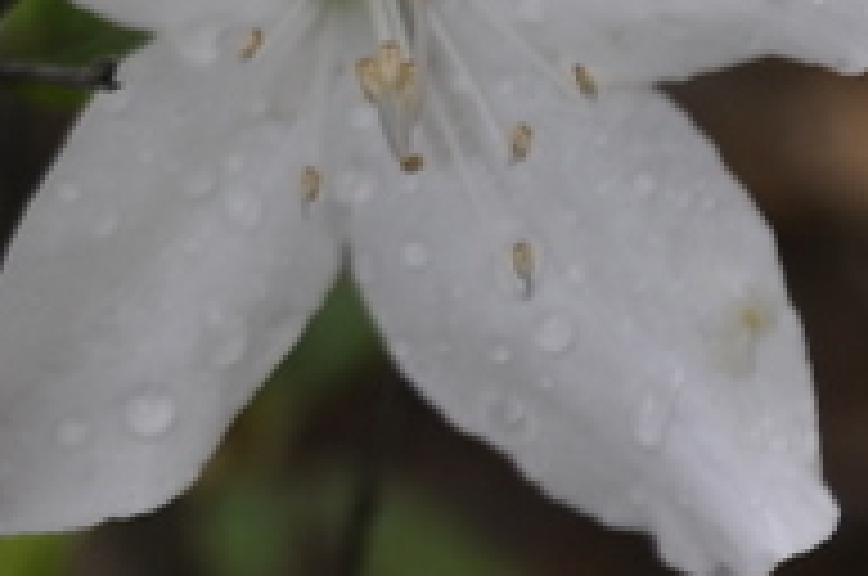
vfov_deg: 2.1
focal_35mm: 654
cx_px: -202
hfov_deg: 3.2
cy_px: -292
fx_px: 15744
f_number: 5.6
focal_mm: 105
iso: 220
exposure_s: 1/125
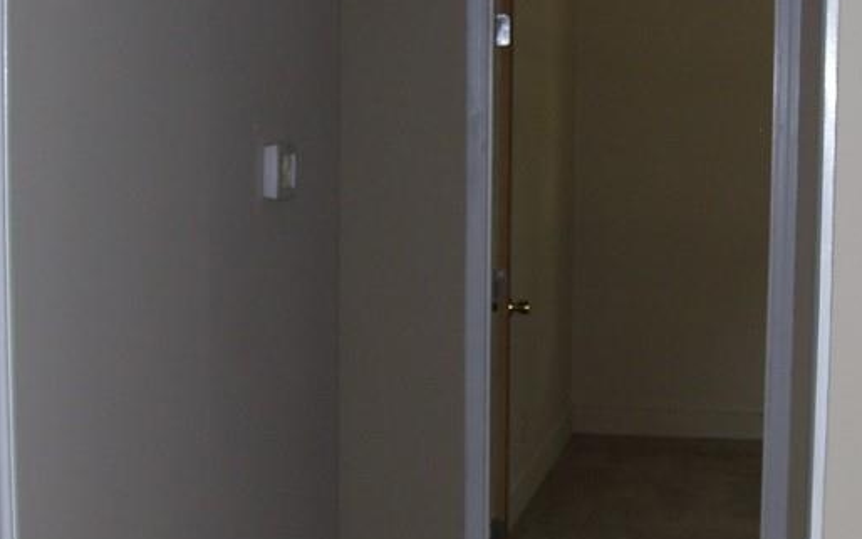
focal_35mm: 76
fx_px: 1785
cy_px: 322
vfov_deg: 17.1
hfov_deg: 26.9
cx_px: 599
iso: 80
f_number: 2.7
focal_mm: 6
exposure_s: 1/60
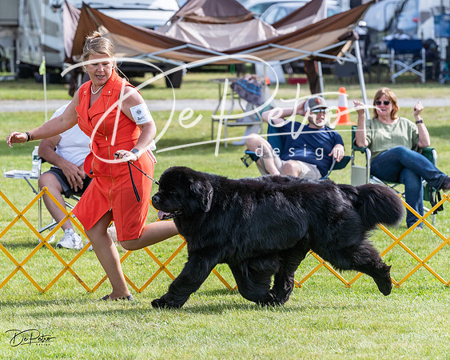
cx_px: 190
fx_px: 2878
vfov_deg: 7.2
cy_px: 157
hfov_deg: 8.9
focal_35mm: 216
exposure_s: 1/1250
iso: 500
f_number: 5.6
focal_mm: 170
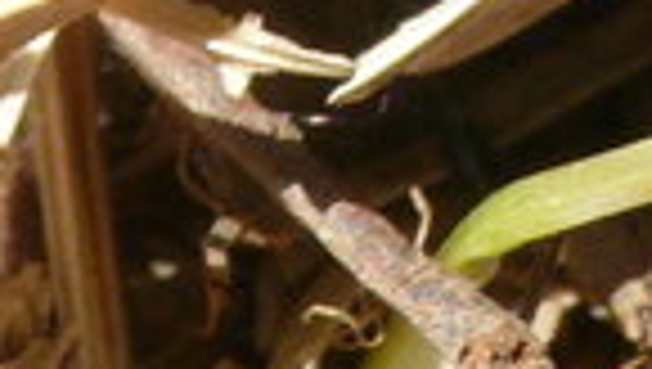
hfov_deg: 2.0
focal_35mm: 1106
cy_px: -932
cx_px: 614
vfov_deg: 1.1
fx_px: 19146
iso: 200
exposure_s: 1/200
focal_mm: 36.7
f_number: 10
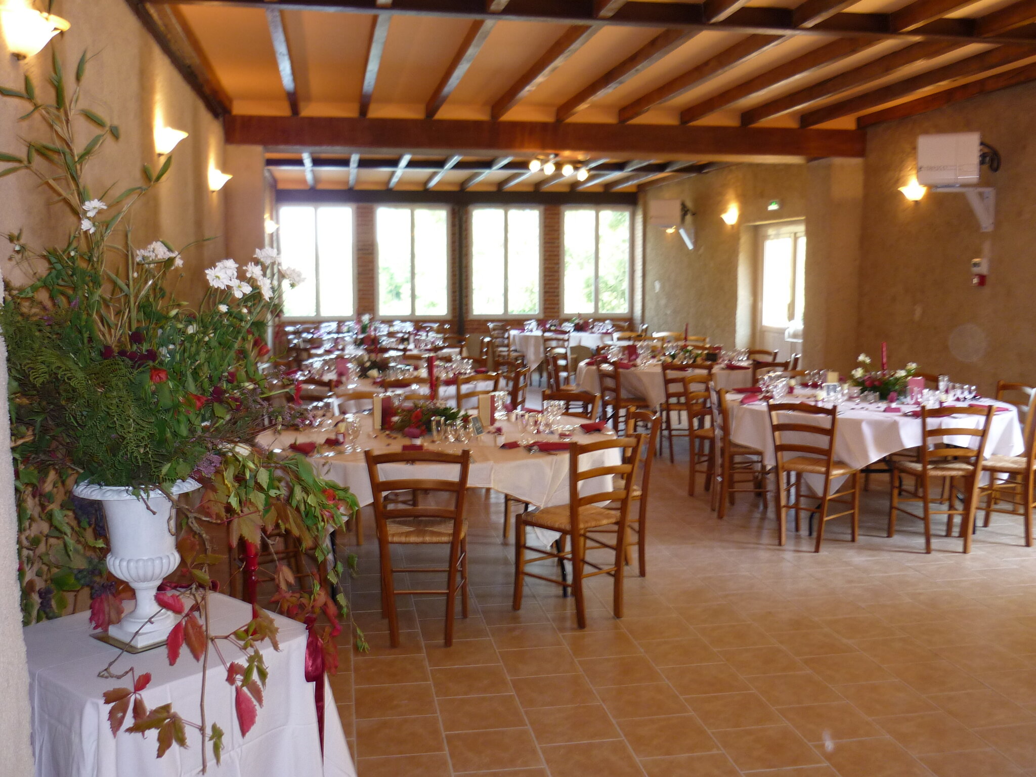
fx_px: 988
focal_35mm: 33
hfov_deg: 55.4
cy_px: 388
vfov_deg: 42.9
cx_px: 518
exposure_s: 1/30
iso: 160
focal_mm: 5.5
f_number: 2.8
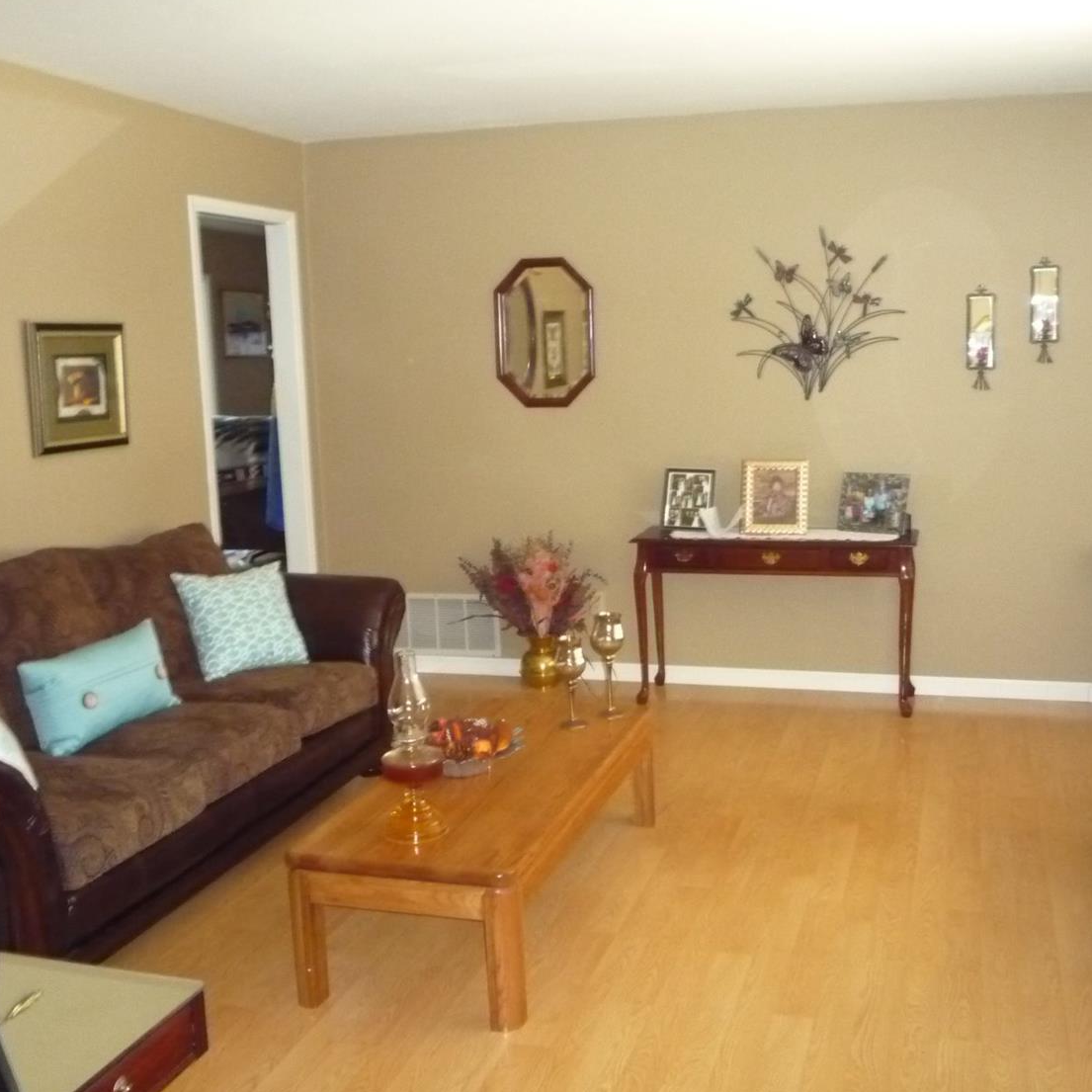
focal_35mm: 36
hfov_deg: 45.9
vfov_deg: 46.0
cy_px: 545
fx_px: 1285
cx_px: 635
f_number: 3.3
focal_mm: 5.2
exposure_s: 1/30
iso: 800
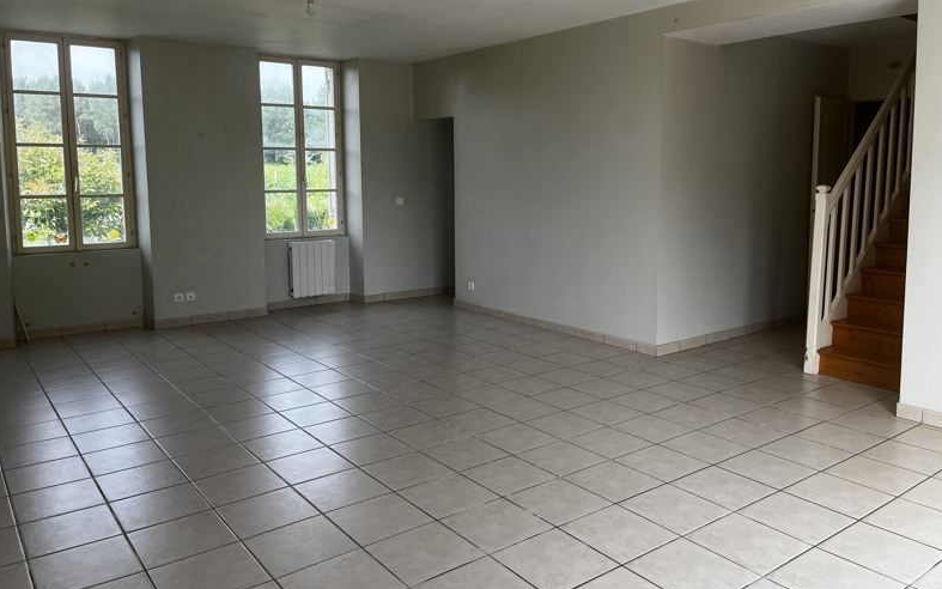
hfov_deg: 66.5
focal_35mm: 28
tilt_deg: -5.9
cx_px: 475
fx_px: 719
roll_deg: +0.7
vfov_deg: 44.4
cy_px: 243
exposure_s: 1/301
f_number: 1.6
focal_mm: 5.1
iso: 50
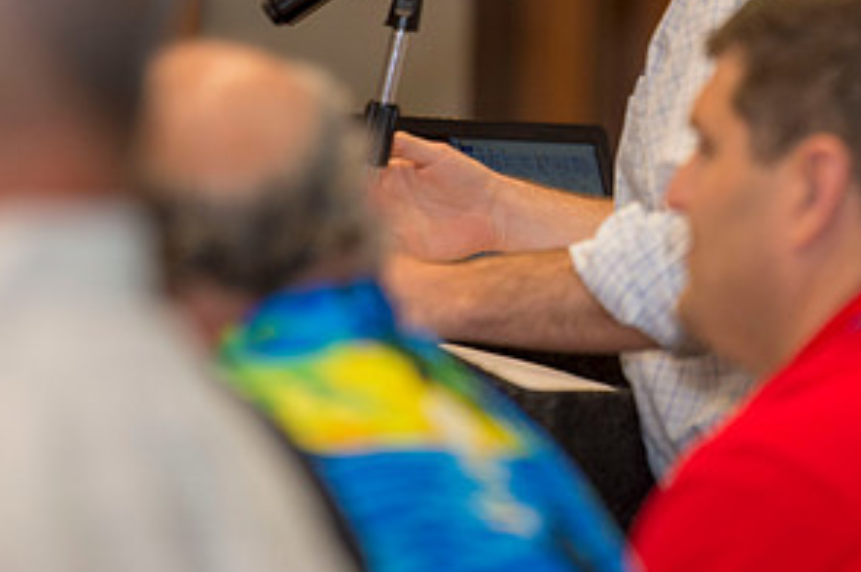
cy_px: 102
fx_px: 8696
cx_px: 841
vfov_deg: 3.8
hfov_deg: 5.7
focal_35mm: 364
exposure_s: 1/250
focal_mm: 185
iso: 1250
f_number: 2.8
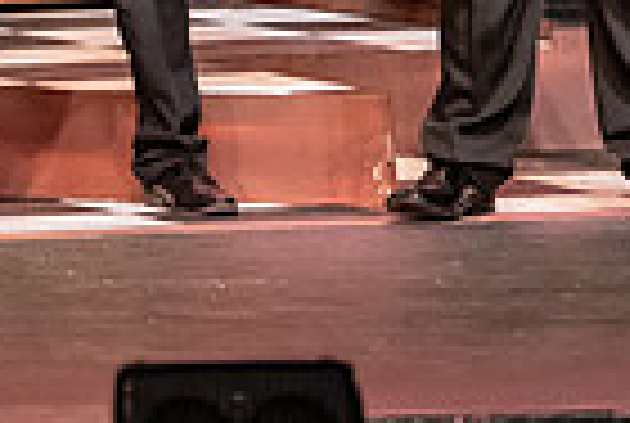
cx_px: -310
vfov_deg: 2.6
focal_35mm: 538
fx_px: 9435
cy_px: -358
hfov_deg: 3.8
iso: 3200
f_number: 3.2
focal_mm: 130
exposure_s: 1/200
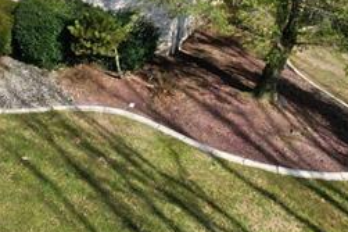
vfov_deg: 22.5
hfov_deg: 30.4
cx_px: -68
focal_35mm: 56
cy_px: -35
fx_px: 541
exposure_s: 1/1600
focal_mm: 8.38
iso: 140
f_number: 2.8
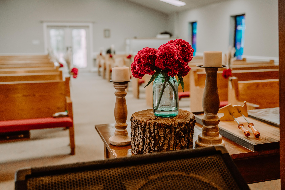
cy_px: 95
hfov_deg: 48.5
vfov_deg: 33.4
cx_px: 142
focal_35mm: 40
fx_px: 316
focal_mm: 40
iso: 800
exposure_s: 1/400
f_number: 2.8
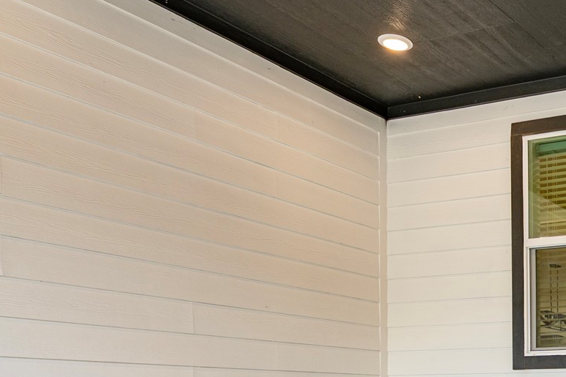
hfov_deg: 34.5
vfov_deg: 27.5
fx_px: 708
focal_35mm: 45
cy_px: 409
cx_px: 685
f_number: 7.1
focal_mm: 16
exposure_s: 1/40
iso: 100
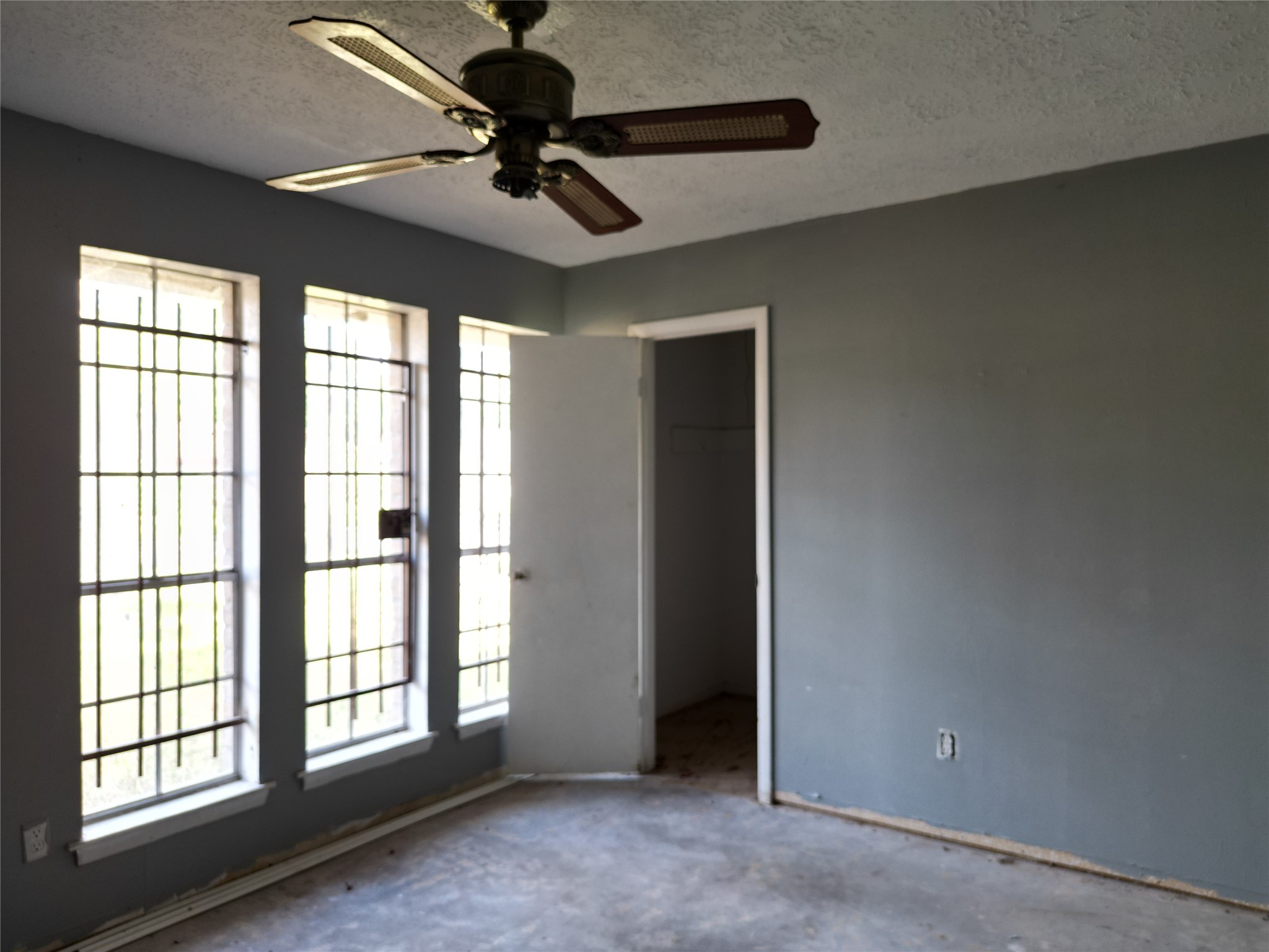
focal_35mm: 24
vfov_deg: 56.8
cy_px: 476
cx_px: 634
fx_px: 880
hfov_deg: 71.6
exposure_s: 1/50
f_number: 1.7
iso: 100
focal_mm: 6.72
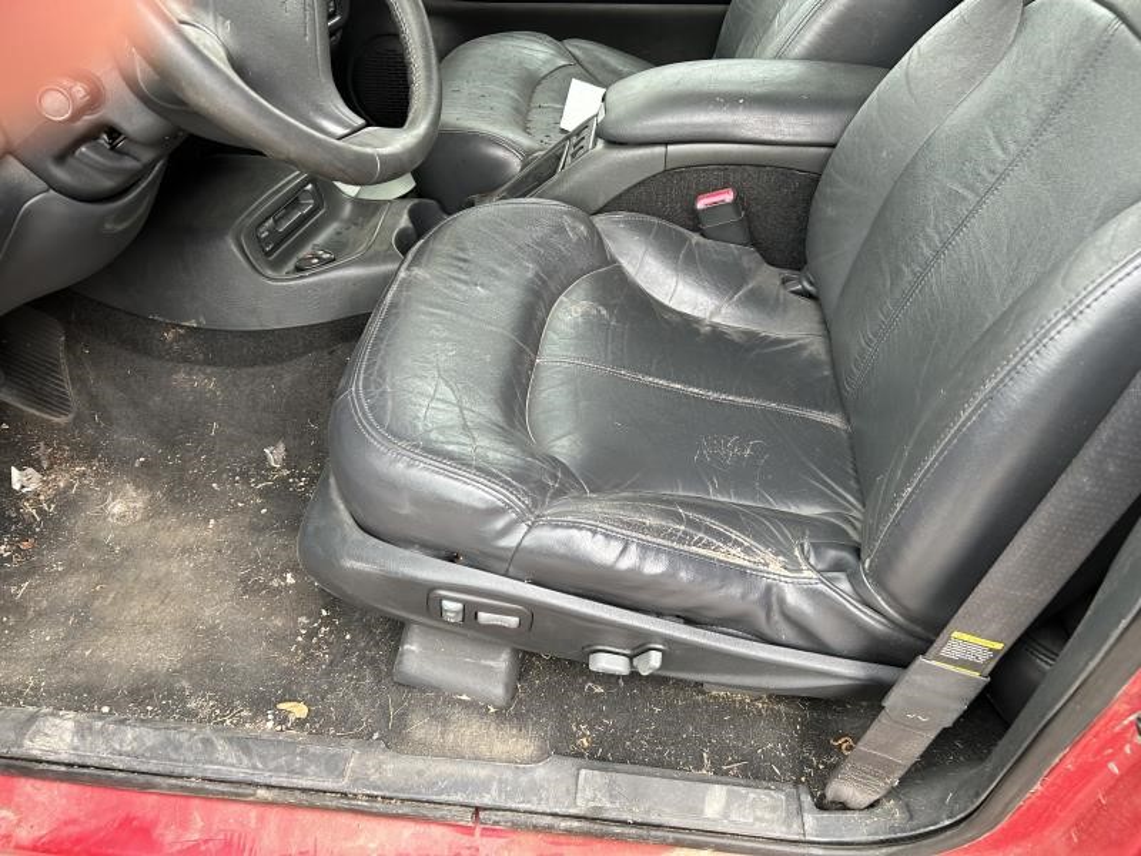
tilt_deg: -43.6
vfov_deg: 53.1
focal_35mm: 26
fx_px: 857
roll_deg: -0.5
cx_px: 570
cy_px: 428
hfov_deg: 67.3
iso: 100
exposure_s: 1/121
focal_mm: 5.7
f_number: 1.5
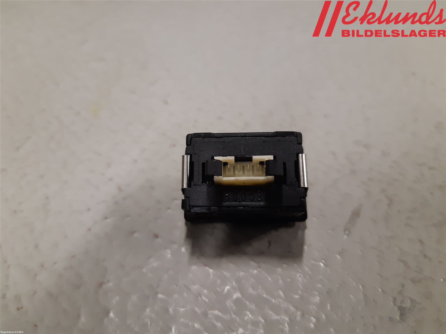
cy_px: 167
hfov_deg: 67.3
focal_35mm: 26
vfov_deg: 53.1
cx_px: 223
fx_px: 335
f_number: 1.7
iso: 125
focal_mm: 3.93
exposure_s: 1/50
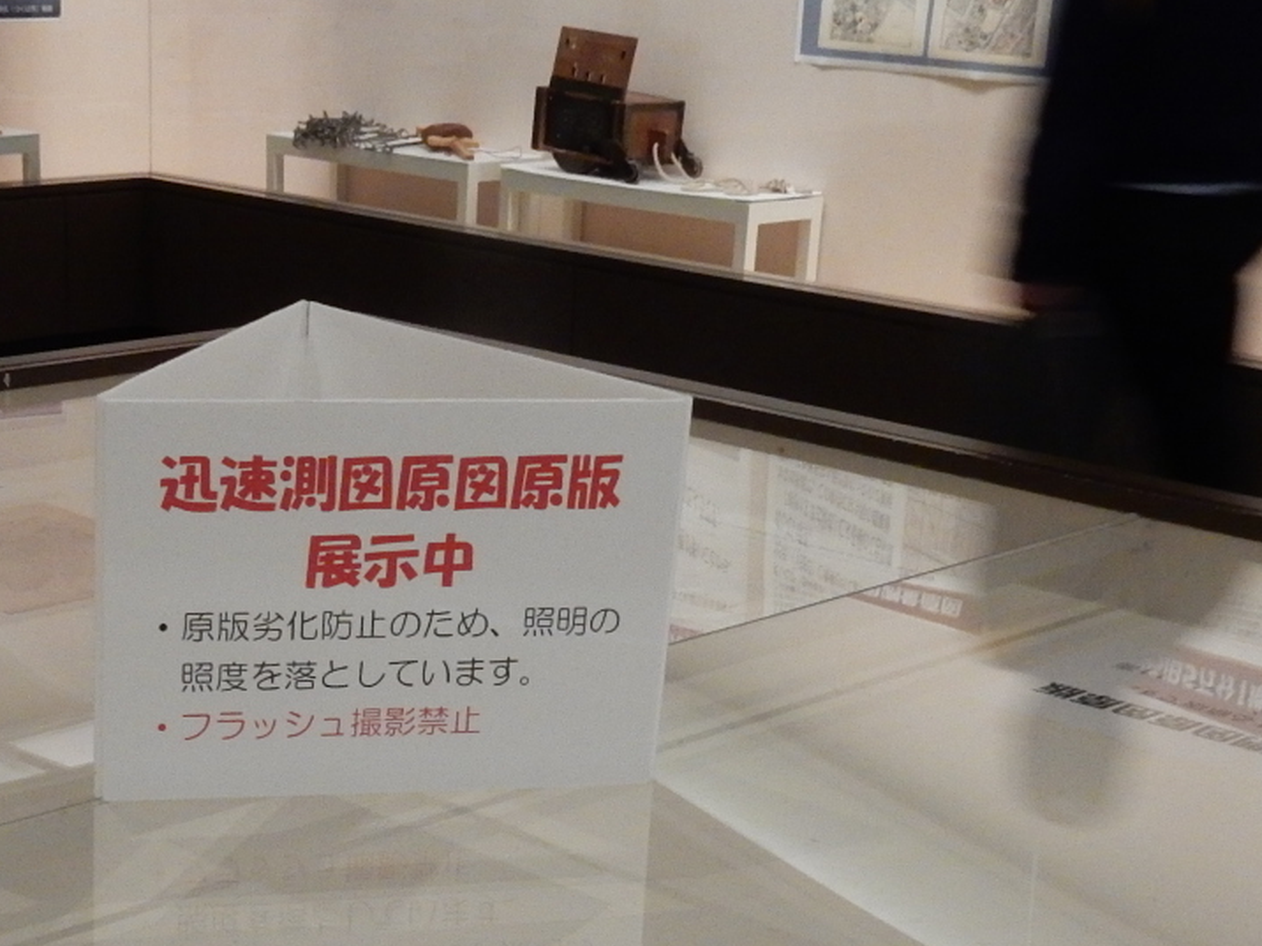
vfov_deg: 21.3
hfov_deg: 28.7
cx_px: 372
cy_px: 911
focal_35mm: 67
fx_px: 2443
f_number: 6
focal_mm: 5.4
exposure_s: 1/8
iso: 500
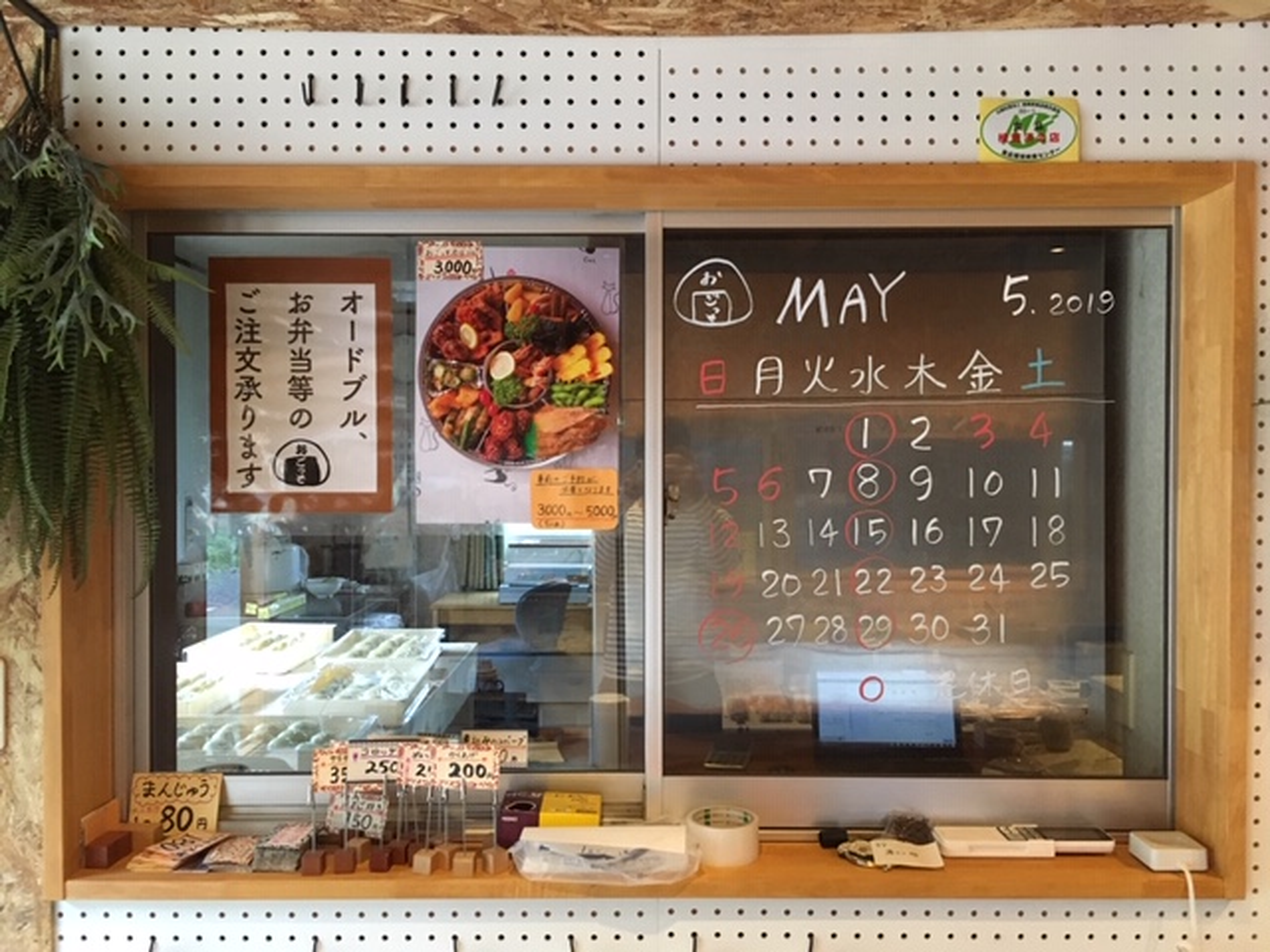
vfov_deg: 48.2
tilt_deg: -1.5
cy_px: 476
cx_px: 635
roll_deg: -0.6
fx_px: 1064
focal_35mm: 29
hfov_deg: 61.7
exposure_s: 1/20
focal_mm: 4.15
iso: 200
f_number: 2.2
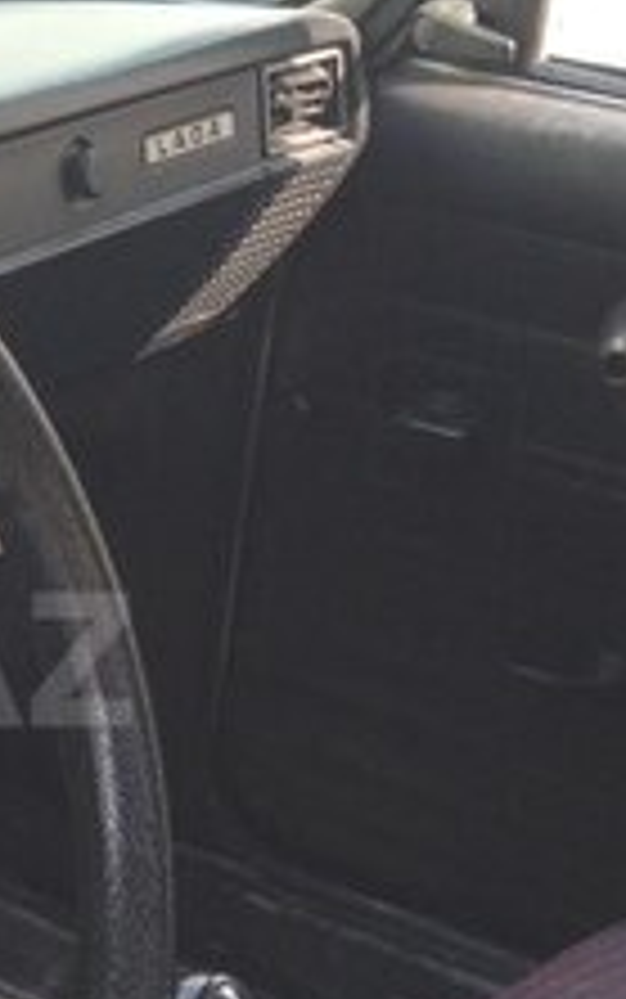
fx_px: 2835
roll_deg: -3.7
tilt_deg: -24.6
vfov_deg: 19.9
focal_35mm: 104
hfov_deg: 12.0
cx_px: -329
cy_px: 659
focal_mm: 4.12
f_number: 2.4
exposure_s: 1/60
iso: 50
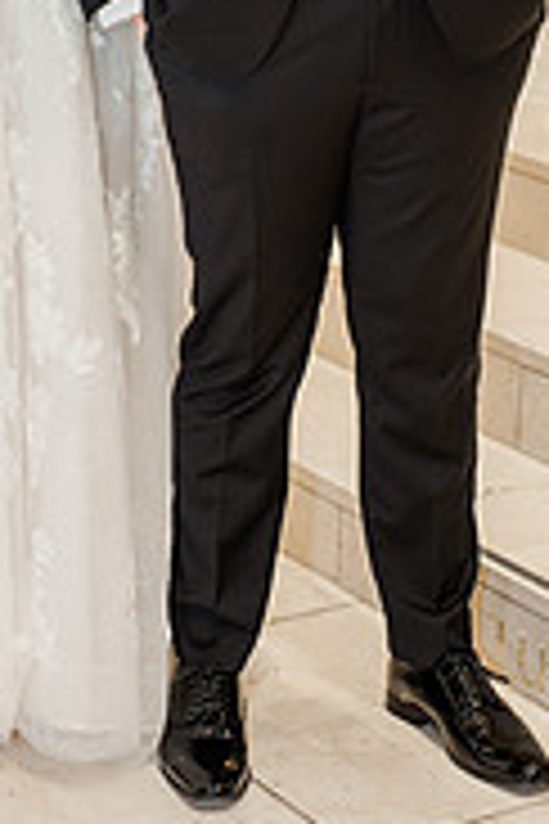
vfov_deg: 16.2
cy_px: -63
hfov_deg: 11.1
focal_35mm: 123
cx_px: 166
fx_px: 2813
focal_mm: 50
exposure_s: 1/125
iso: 500
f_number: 3.5
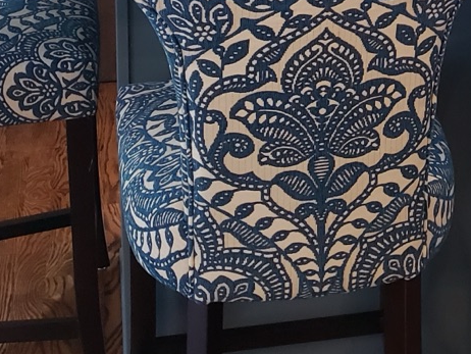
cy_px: -119
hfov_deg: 20.7
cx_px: 518
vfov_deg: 15.6
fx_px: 1225
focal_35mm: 90
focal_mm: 4.3
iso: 320
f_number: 1.5
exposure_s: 1/60
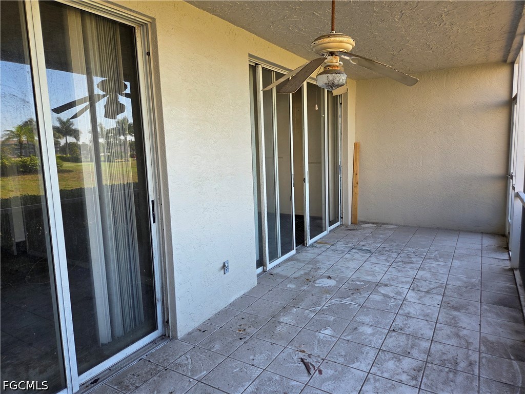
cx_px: 262
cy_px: 197
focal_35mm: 23
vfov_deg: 58.9
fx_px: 349
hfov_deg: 73.9
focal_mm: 5.4
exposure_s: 1/180
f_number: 1.8
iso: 80
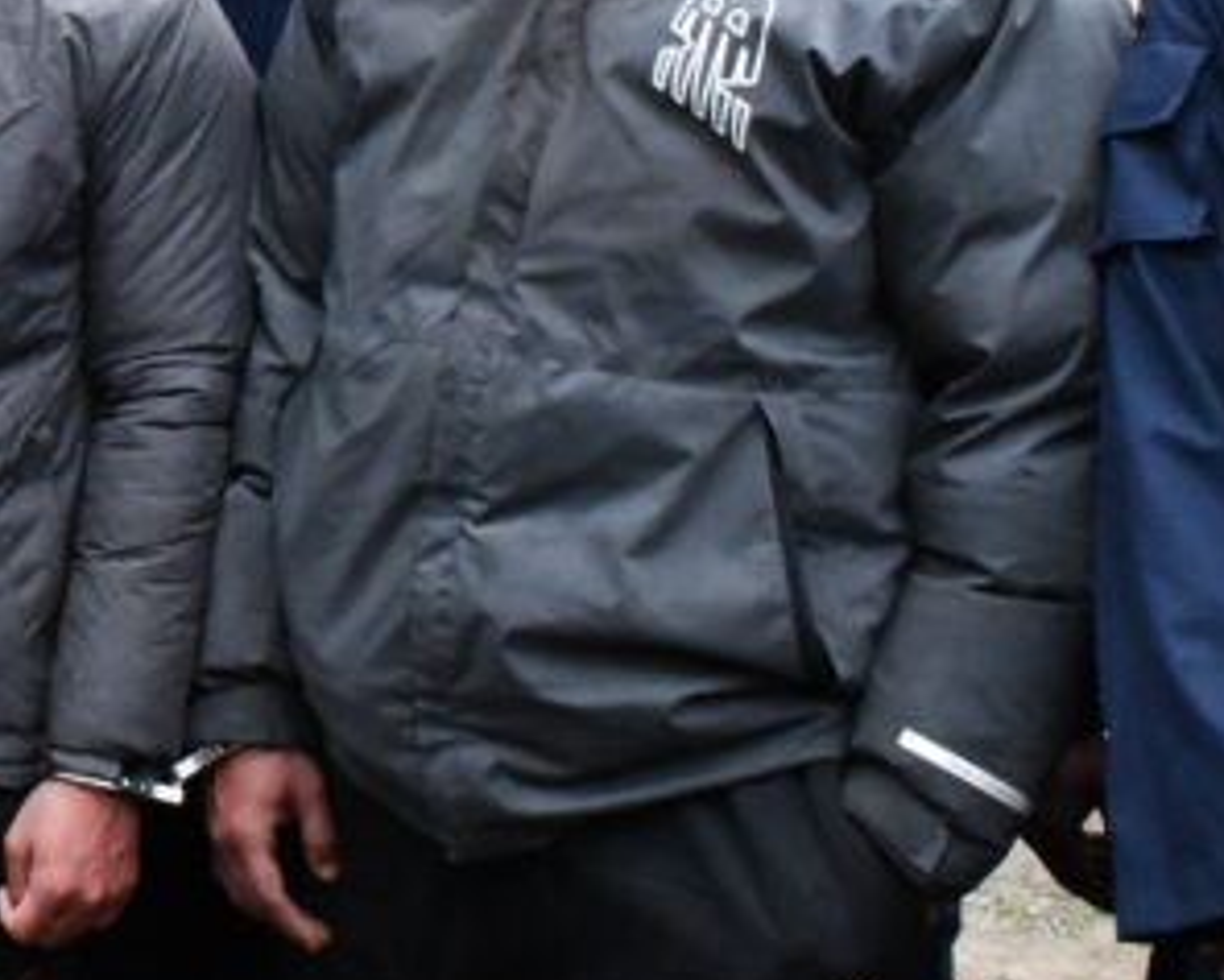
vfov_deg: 16.0
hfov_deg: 19.0
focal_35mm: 95
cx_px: -273
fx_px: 3443
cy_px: 112
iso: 10000
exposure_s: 1/500
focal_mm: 26
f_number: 11
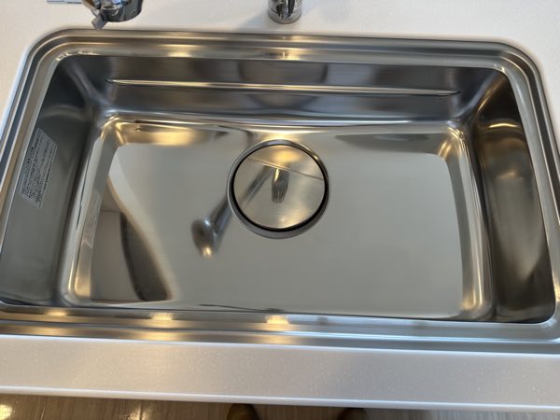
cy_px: 210
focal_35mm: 24
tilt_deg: -69.6
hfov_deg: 71.6
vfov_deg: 56.8
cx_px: 280
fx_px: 388
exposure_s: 1/168
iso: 64
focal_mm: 6.86
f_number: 1.78
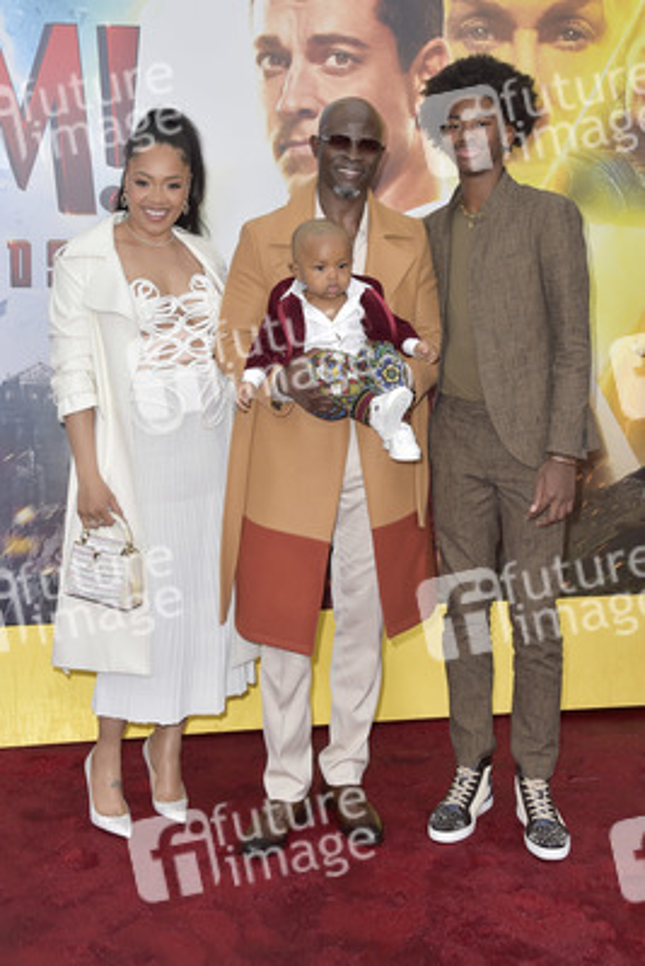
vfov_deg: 44.5
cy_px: 483
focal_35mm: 44
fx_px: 1181
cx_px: 322
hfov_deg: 30.5
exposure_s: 1/250
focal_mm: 44
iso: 500
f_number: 6.3
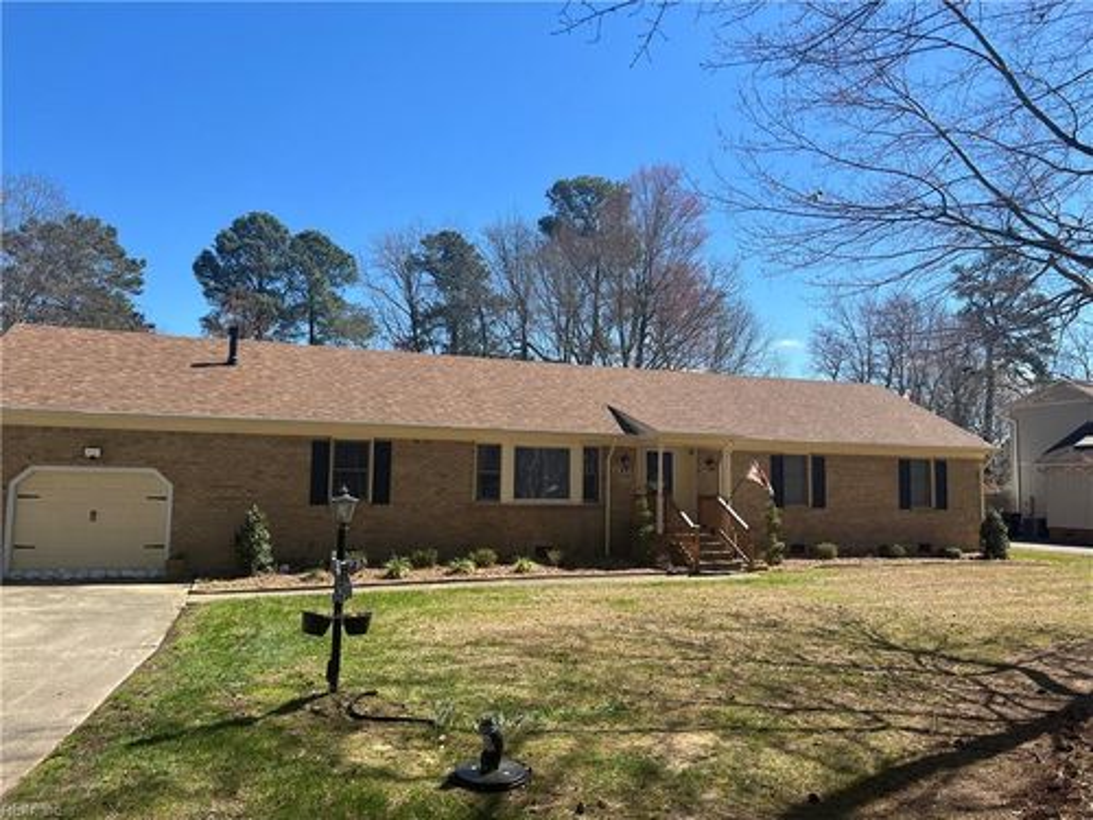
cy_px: 410
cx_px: 546
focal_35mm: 26
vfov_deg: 53.1
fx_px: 821
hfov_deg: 67.3
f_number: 1.5
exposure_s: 1/2841
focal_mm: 5.7
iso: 50
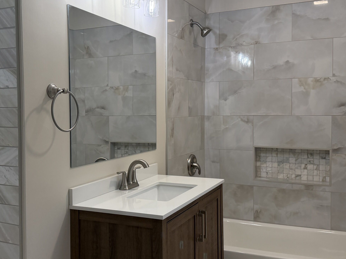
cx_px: 156
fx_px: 380
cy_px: 118
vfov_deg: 37.7
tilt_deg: -1.1
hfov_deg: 48.9
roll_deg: +0.1
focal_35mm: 38
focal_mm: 6.76
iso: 200
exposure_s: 1/209
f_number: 1.78
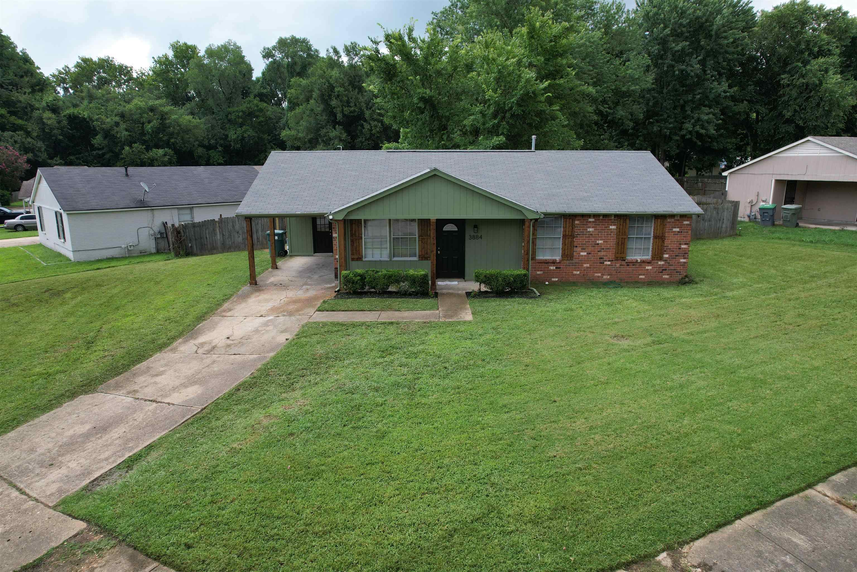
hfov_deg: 78.6
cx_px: 428
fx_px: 524
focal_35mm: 22
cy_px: 286
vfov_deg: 57.2
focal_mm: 8.38
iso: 120
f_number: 2.8
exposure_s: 1/400
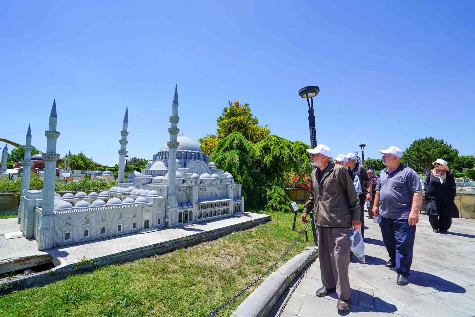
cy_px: 158
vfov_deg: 73.8
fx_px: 211
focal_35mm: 16
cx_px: 238
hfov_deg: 96.7
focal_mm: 16
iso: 100
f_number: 14
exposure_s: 1/125
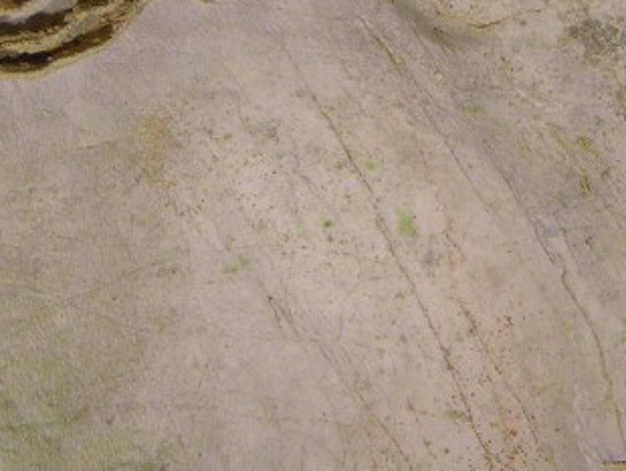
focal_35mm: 363
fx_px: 6570
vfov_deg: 4.1
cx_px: 305
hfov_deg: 5.5
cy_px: 53
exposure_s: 1/1.2
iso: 200
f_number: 3.7
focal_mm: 27.3
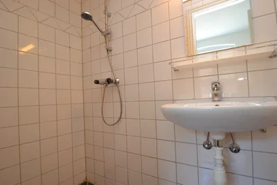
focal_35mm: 18
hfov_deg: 90.0
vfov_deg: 67.4
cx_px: 138
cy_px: 92
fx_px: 139
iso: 720
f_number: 3.8
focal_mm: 12
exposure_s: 1/60
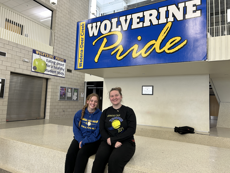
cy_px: 86
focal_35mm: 26
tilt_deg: +5.4
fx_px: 173
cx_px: 115
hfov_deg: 67.3
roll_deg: -2.1
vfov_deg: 53.1
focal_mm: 5.7
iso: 100
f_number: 1.5
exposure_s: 1/120
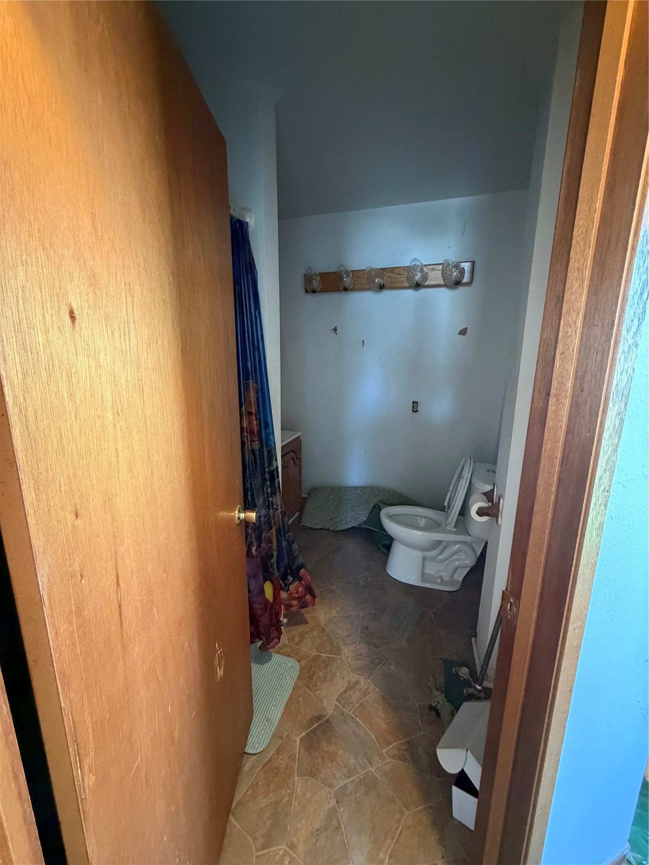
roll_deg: -0.5
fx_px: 350
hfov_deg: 85.7
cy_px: 432
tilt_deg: -12.1
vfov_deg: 102.1
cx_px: 324
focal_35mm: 14
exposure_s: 1/40
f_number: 2.2
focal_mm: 2.22
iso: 1000
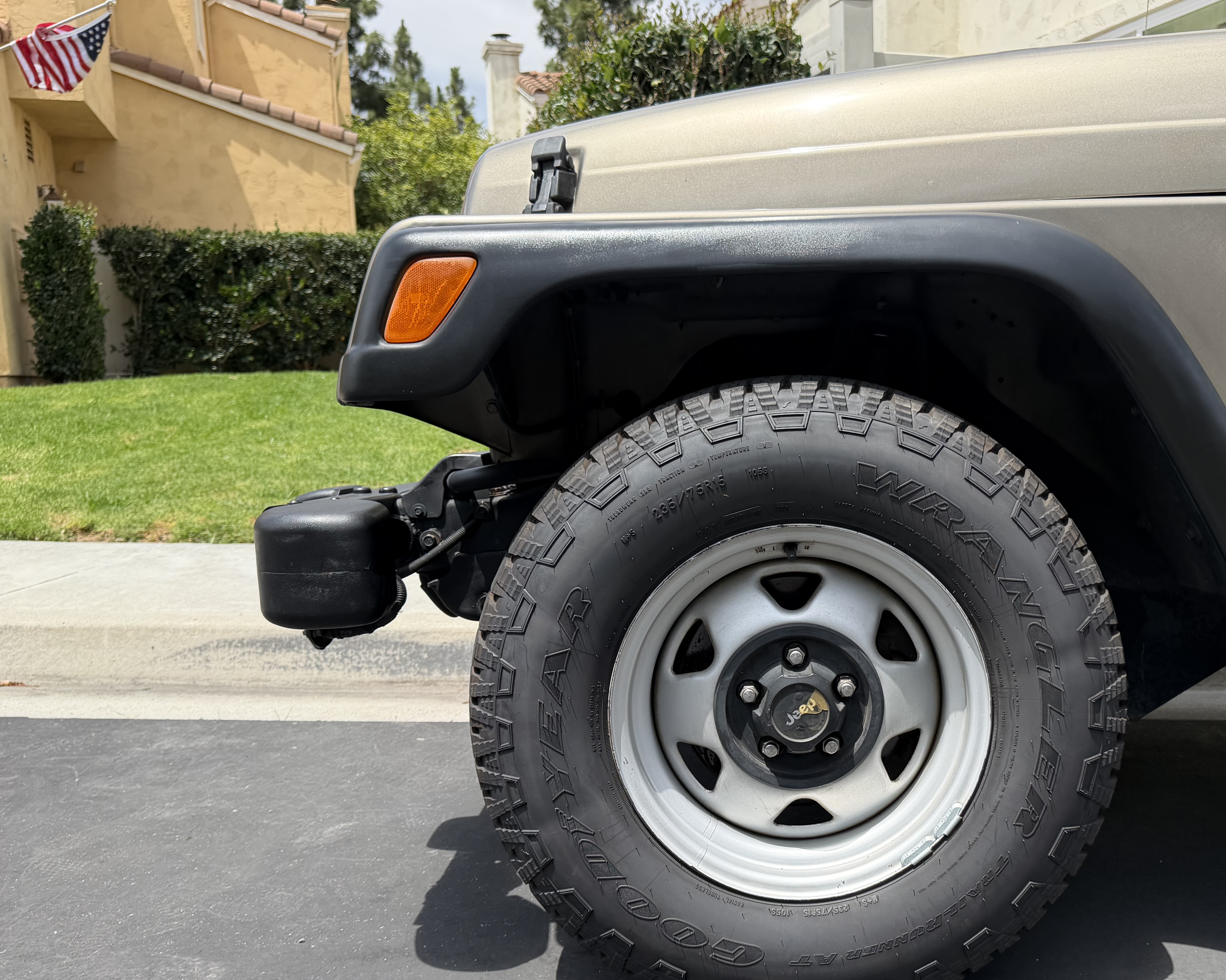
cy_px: 588
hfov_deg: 53.6
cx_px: 764
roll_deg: +0.4
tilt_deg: -10.3
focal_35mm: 33
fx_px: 1197
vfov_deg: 44.3
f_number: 1.78
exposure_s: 1/2611
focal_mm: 6.76
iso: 80
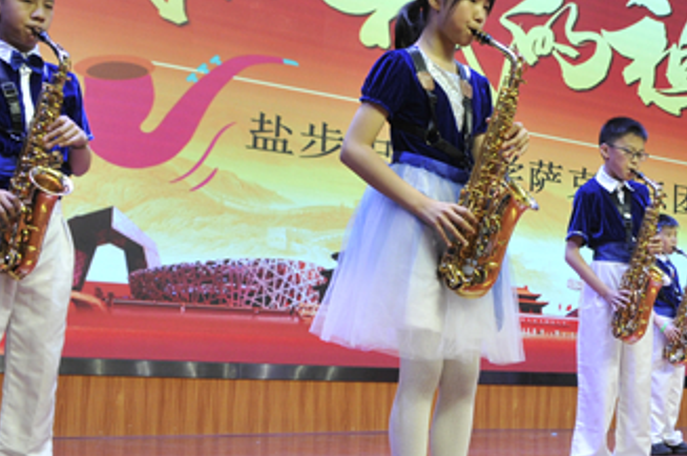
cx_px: 630
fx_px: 1258
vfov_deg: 20.5
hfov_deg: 29.2
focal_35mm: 66
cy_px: 232
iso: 500
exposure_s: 1/60
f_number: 5.6
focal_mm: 18
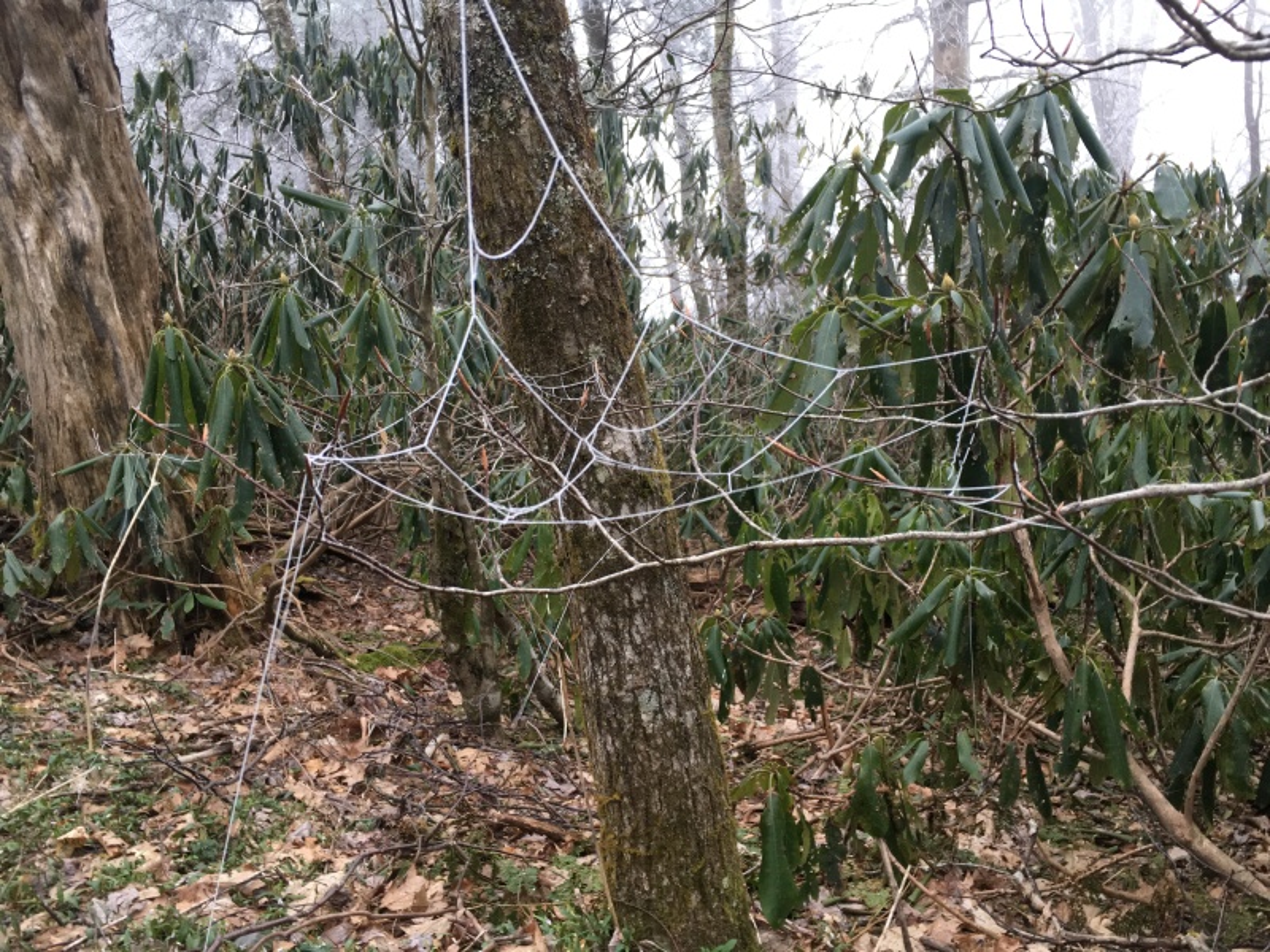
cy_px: 476
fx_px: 1064
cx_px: 635
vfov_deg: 48.2
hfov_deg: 61.7
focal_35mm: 29
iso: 80
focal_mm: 4.15
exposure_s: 1/30
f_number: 2.2
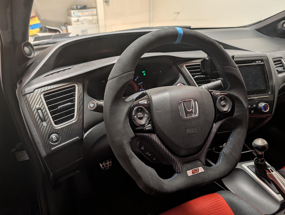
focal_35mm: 24
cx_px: 142
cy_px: 108
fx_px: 198
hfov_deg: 71.5
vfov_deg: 56.9
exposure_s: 1/120
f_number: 1.68
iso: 93
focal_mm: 6.9
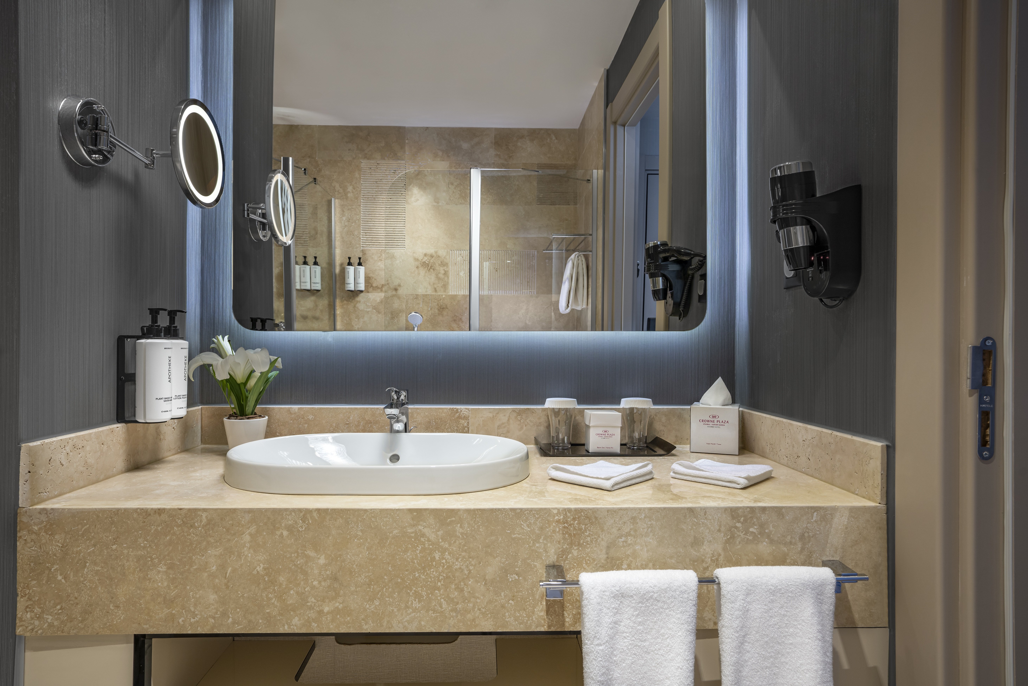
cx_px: 514
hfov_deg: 81.2
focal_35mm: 21
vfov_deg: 59.5
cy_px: 343
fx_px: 600
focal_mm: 21
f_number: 9
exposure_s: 1/125
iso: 400
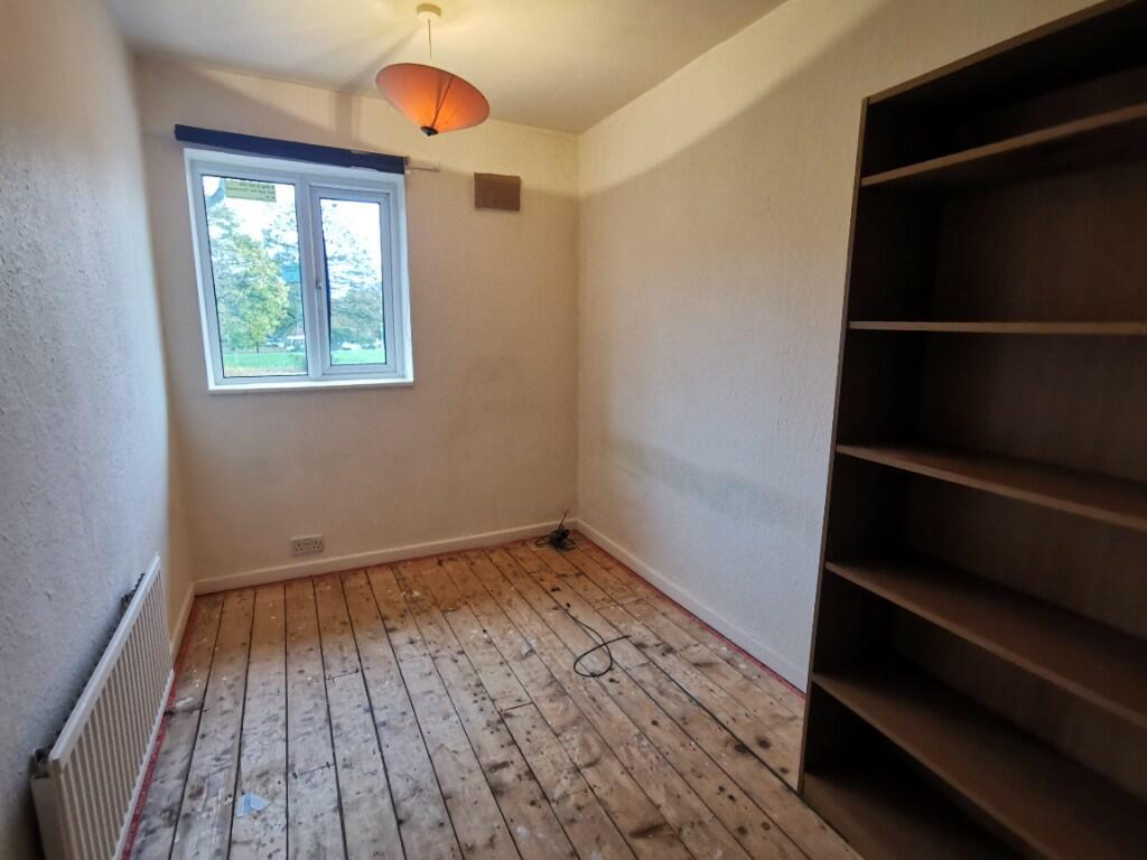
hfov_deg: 91.0
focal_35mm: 17
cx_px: 574
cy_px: 430
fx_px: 563
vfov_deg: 74.7
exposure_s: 1/33.3
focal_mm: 2.26
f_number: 2.2
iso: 500
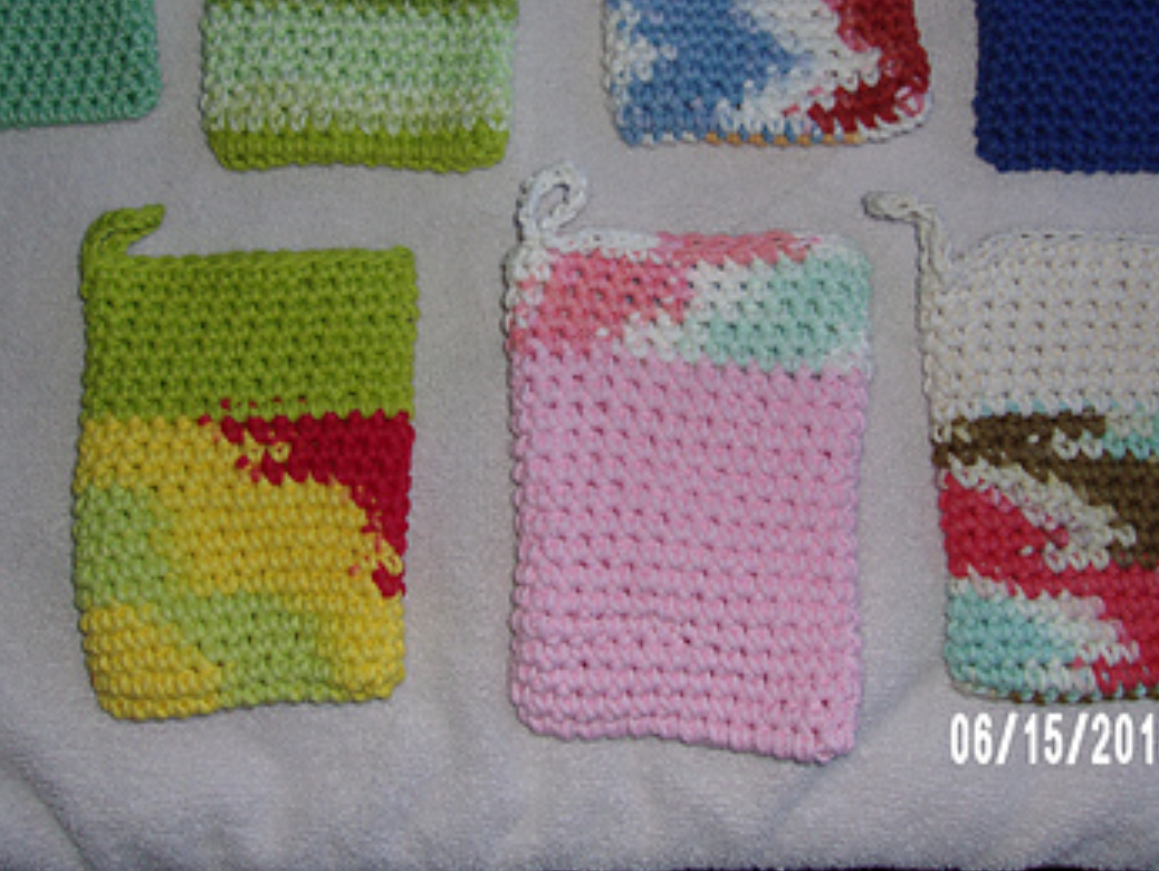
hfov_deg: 47.8
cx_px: 590
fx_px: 1307
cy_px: 250
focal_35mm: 39
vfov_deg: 36.2
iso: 80
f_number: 3
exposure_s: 1/34
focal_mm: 4.9
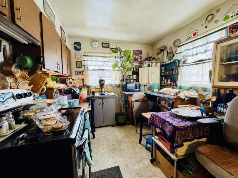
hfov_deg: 102.1
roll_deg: +0.7
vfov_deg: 85.7
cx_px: 119
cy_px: 89
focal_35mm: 14
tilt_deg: -5.0
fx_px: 96
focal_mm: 2.22
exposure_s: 1/60
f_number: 2.2
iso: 320
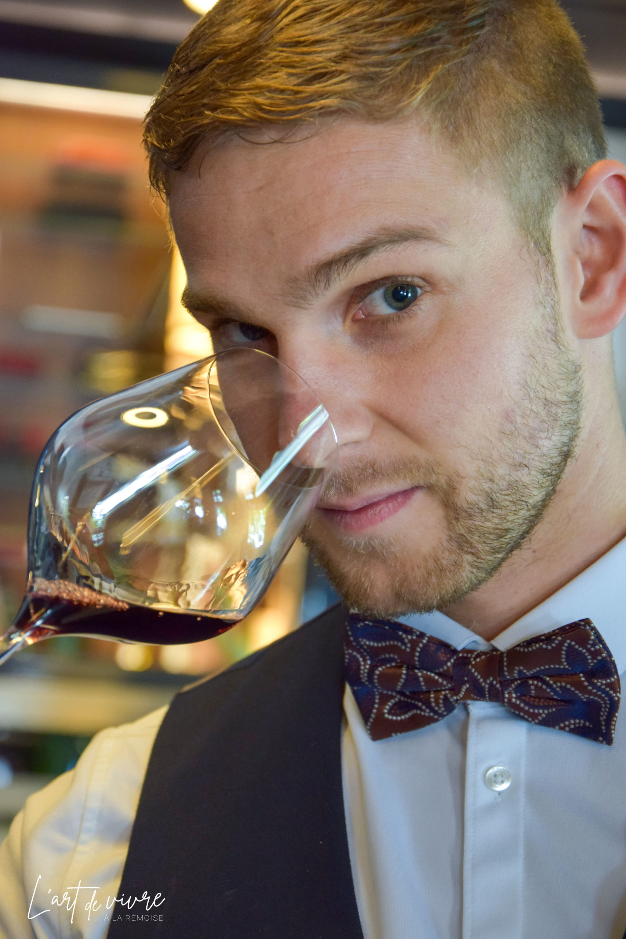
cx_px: 313
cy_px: 470
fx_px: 2582
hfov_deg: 13.8
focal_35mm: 99
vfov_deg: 20.6
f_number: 5.3
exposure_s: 1/60
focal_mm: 66
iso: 1400
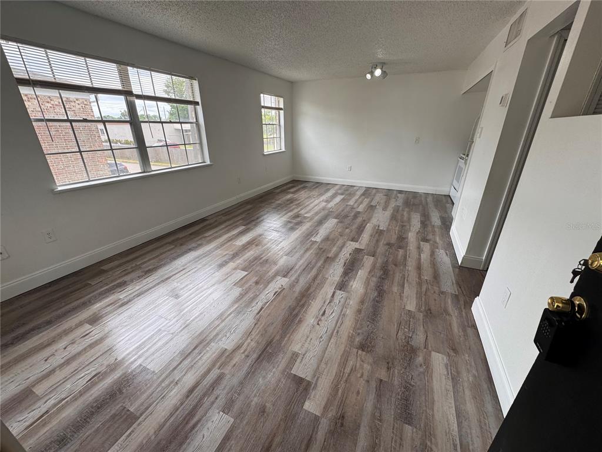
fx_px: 243
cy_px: 226
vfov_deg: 85.7
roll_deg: -0.2
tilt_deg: -21.1
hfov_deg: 102.1
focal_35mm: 14
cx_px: 301
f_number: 2.2
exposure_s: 1/157
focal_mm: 2.22
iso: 40
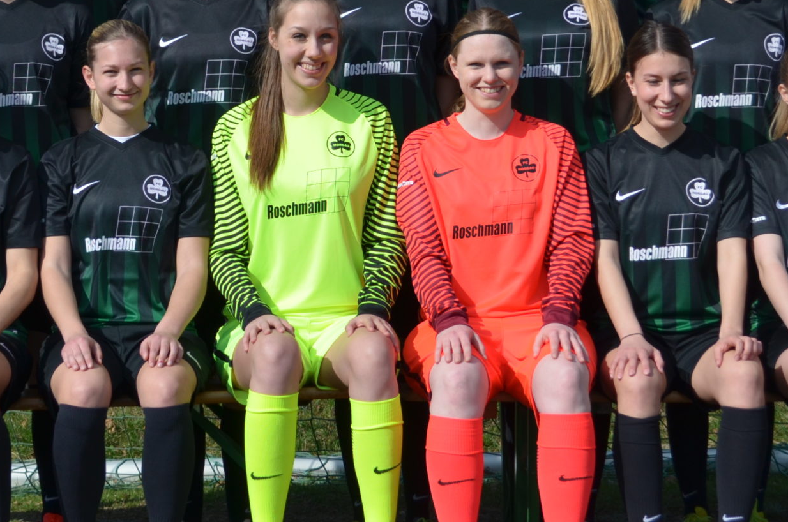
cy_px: 165
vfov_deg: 12.2
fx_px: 2447
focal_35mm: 112
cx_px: 372
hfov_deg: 18.3
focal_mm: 36
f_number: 5
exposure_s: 1/2000
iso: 200
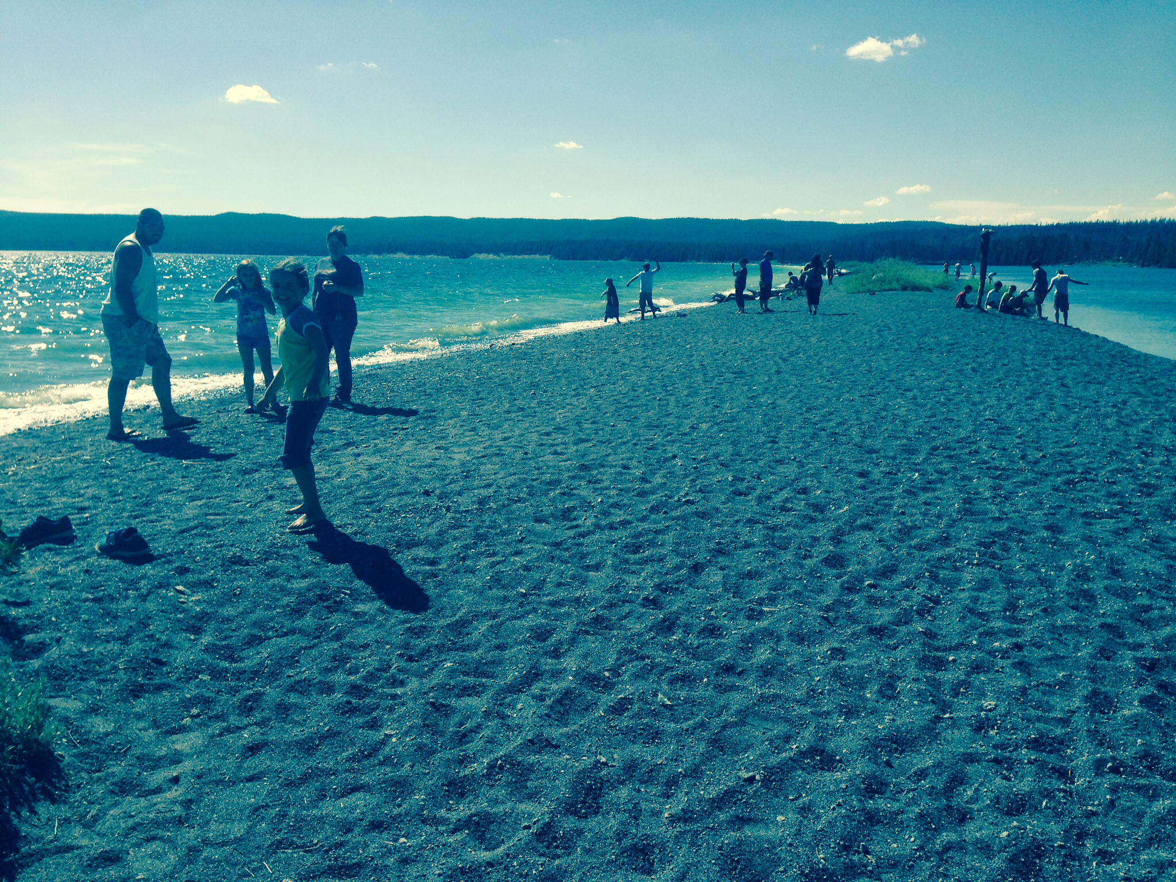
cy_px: 441
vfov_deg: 42.9
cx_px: 588
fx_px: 1121
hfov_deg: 55.4
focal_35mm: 33
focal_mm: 4.12
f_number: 2.4
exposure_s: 1/2262
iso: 50
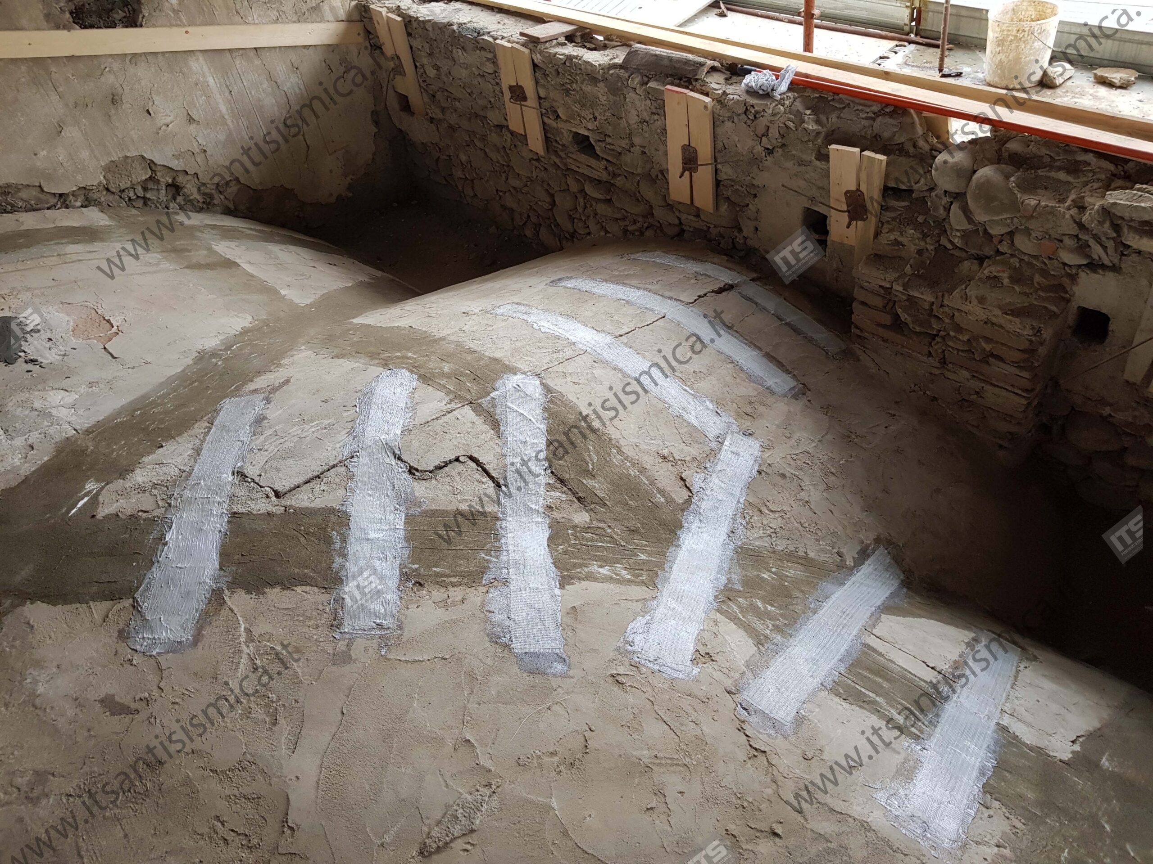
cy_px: 432
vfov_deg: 53.1
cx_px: 576
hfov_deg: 67.3
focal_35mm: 26
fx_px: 866
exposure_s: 1/60
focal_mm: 4.2
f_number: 1.7
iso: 80
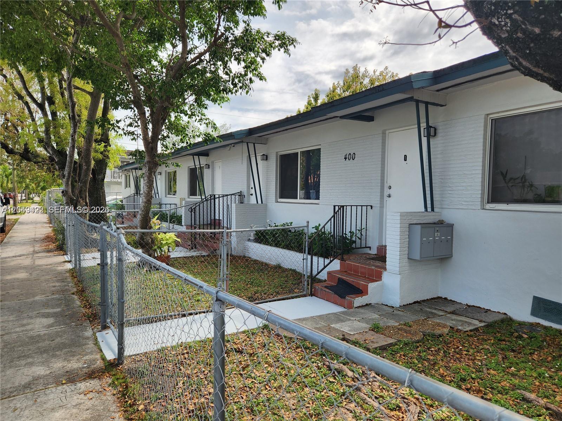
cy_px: 210
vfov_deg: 58.9
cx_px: 281
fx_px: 373
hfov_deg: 73.9
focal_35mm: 23
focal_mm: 5.4
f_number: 1.8
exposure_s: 1/1182
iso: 20
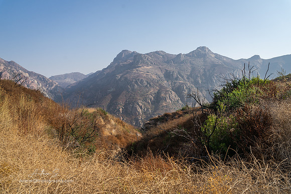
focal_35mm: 28
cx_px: 146
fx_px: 226
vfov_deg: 46.4
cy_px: 97
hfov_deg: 65.5
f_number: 6.3
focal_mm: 28
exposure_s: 1/640
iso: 100
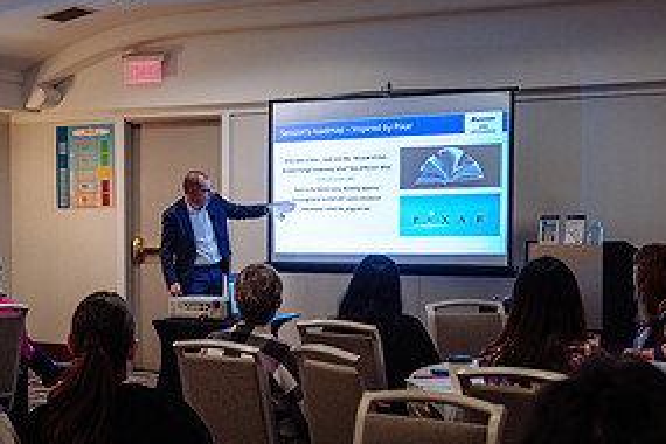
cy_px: 298
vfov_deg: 18.9
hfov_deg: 27.3
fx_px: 1332
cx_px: 98
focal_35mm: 72
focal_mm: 35
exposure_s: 1/100
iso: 1000
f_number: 3.5
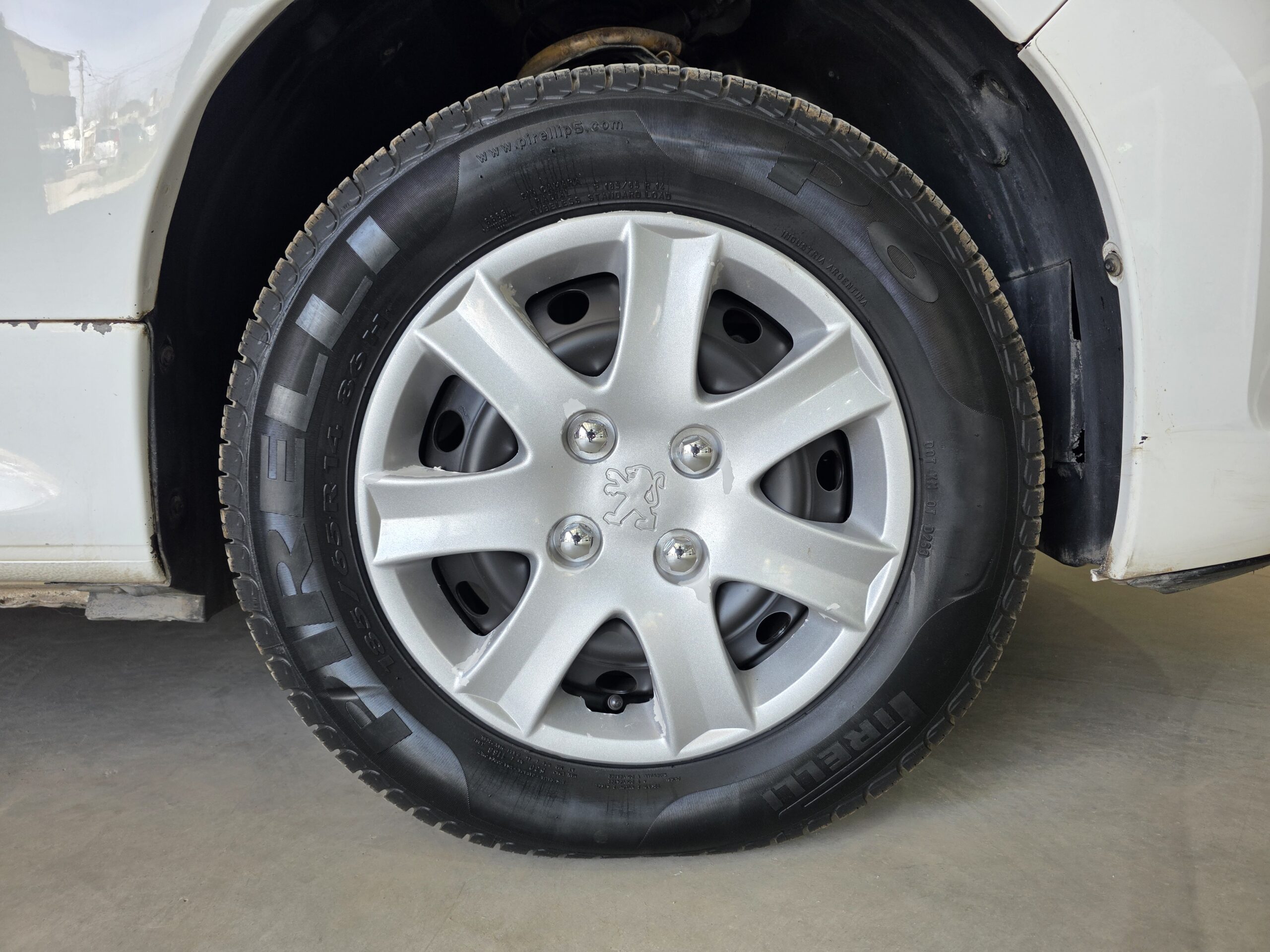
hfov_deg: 73.9
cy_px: 476
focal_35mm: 23
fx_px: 844
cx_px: 635
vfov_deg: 58.9
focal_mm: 6.3
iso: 80
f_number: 1.7
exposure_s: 1/180
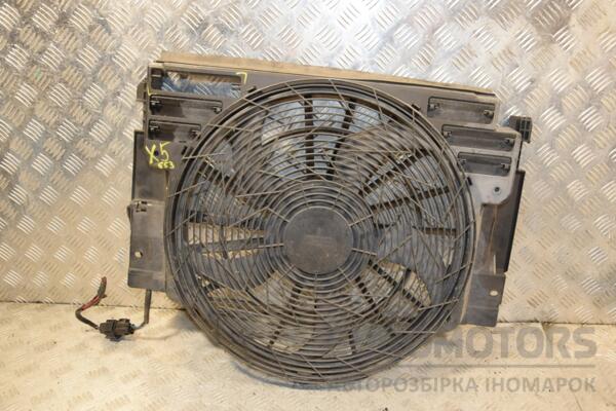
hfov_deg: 57.2
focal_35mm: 33
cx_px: 308
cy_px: 206
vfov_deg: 40.0
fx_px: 565
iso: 800
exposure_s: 1/125
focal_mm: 22
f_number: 5
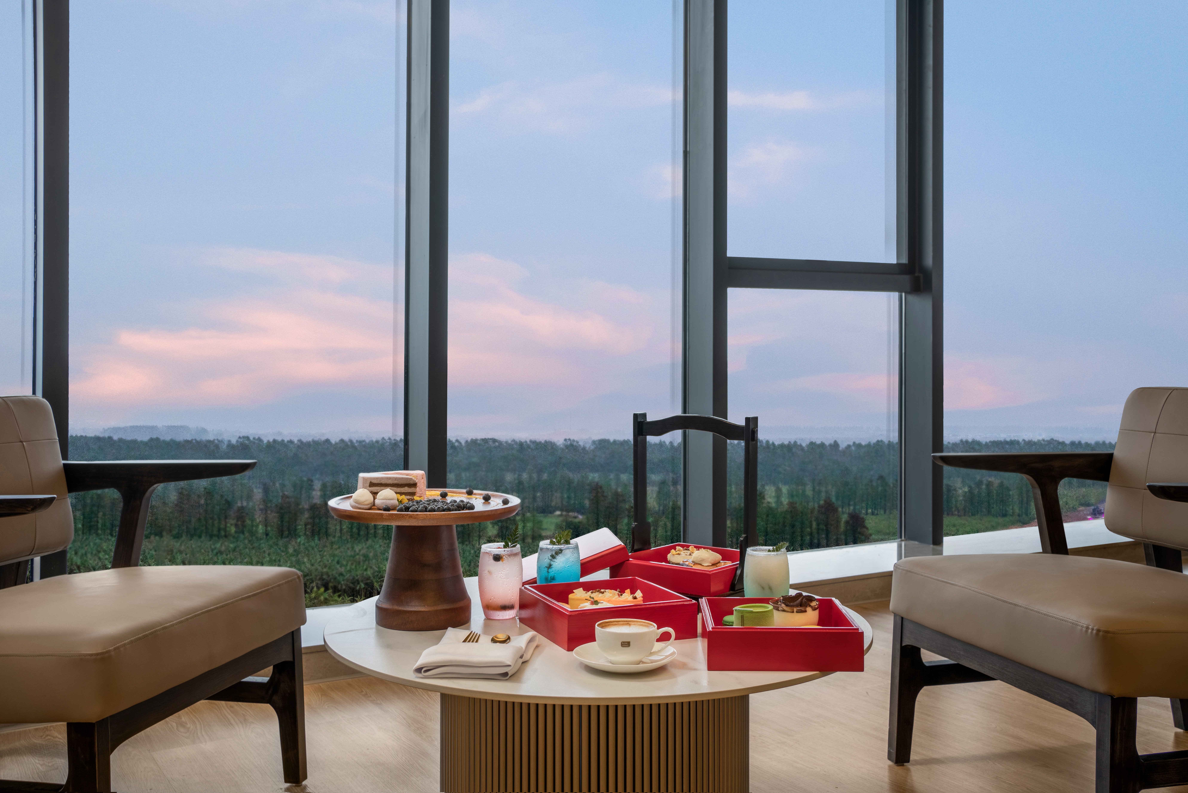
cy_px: 396
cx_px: 594
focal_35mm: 35
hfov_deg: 54.4
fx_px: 1155
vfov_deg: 37.9
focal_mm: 35
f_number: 9
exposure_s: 1/200
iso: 160
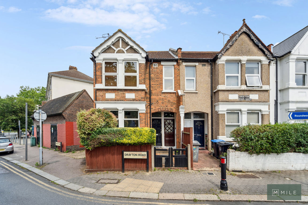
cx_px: 154
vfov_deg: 81.2
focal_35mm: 14
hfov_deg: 104.2
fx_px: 120
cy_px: 102
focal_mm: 14
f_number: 8
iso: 100
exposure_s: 1/160
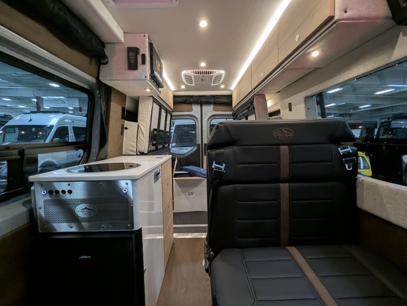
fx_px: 188
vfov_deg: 78.2
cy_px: 153
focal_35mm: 16
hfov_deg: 94.4
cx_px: 204
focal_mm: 2.35
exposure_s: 1/27.7
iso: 196
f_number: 2.2
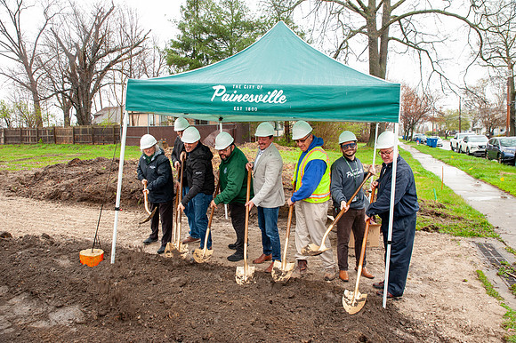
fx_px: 344
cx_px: 258
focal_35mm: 24
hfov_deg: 73.8
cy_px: 172
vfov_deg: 53.1
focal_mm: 24
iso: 800
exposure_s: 1/125
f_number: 6.3
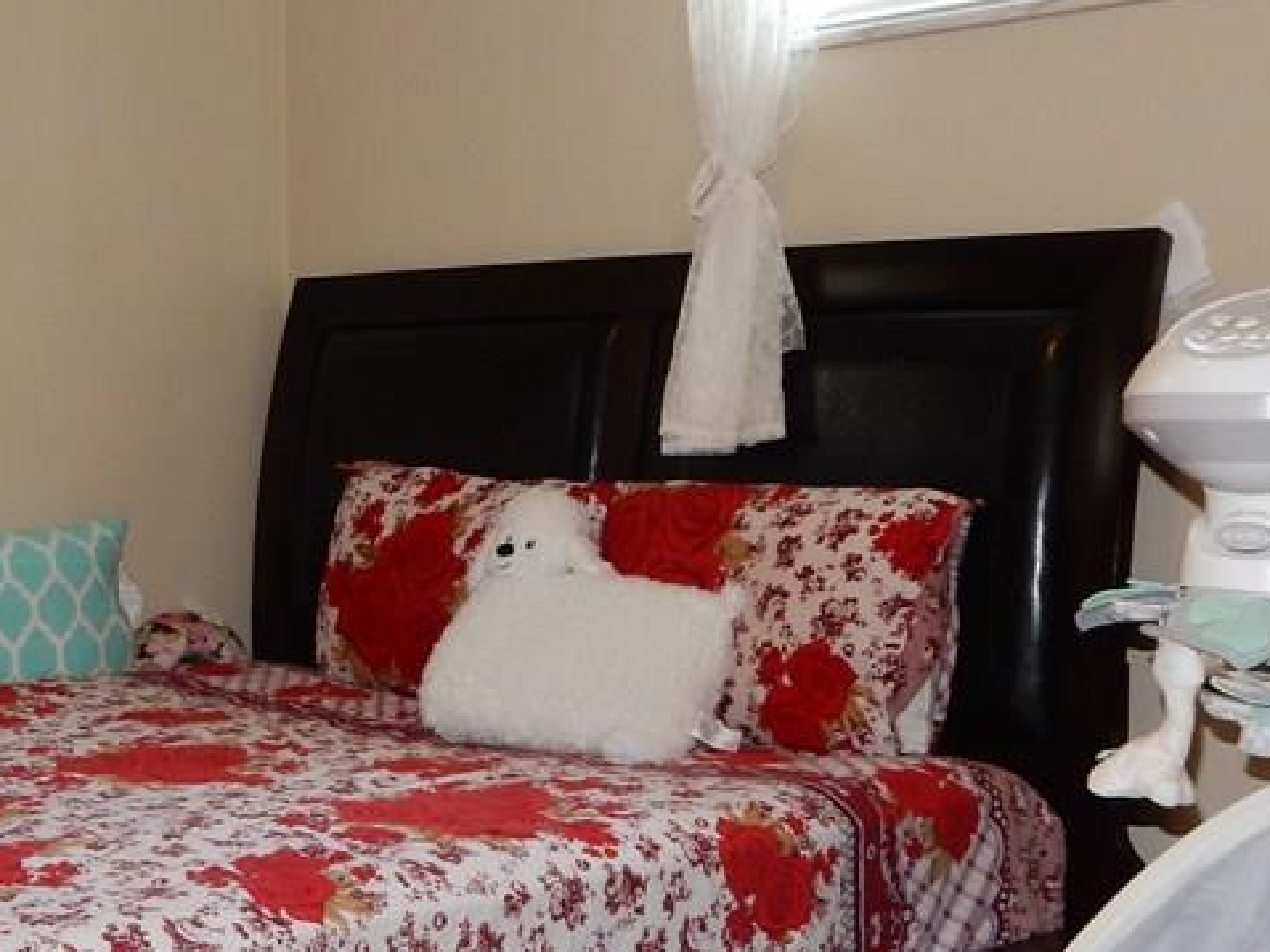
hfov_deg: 30.1
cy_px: 477
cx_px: 183
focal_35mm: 62
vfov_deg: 23.6
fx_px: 2274
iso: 220
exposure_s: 1/30
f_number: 3.7
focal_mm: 5.2
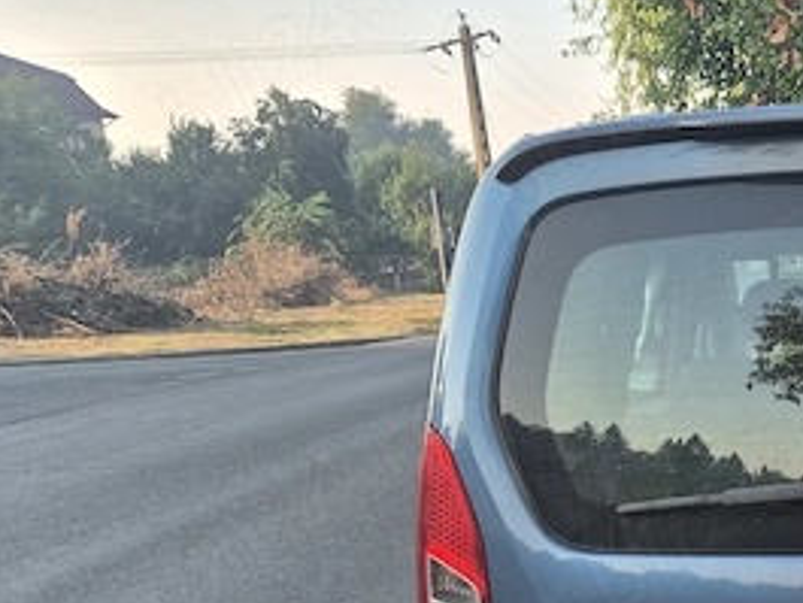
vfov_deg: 26.9
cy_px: 570
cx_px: 900
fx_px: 1207
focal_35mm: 52
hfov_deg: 32.1
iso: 25
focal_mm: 5.4
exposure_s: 1/299
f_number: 1.8
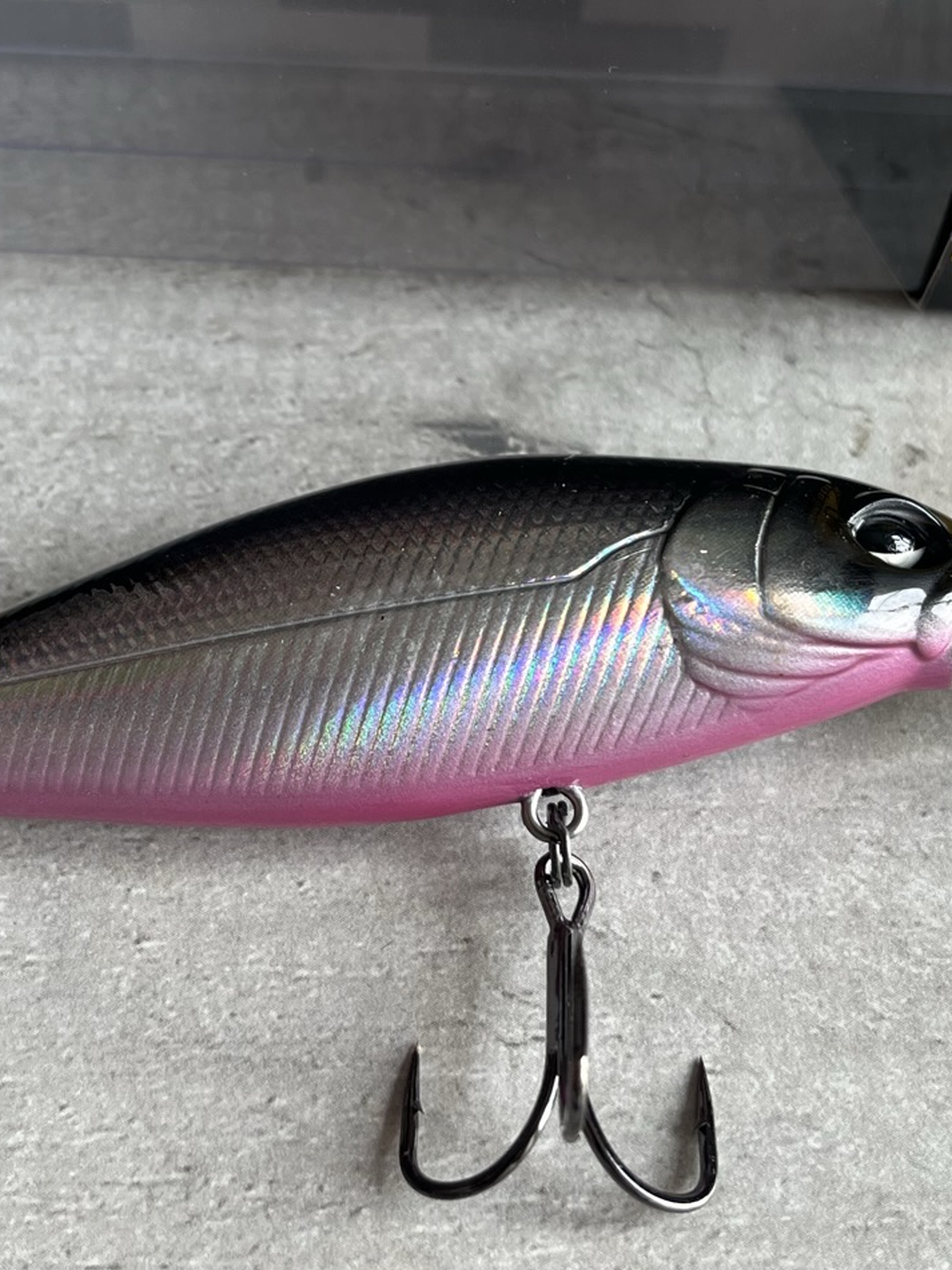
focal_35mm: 56
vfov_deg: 34.4
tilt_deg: -62.3
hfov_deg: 26.1
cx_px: 454
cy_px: 617
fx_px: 2054
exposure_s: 1/121
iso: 50
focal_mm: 5.1
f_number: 1.6
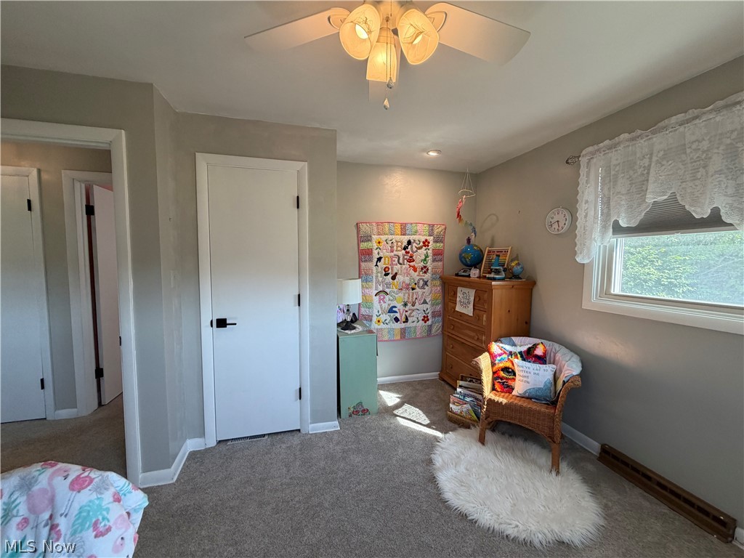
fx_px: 301
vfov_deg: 85.7
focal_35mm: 14
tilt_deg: -5.2
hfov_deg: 102.1
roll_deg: -0.1
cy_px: 279
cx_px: 372
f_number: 2.2
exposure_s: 1/120
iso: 160
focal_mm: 2.22
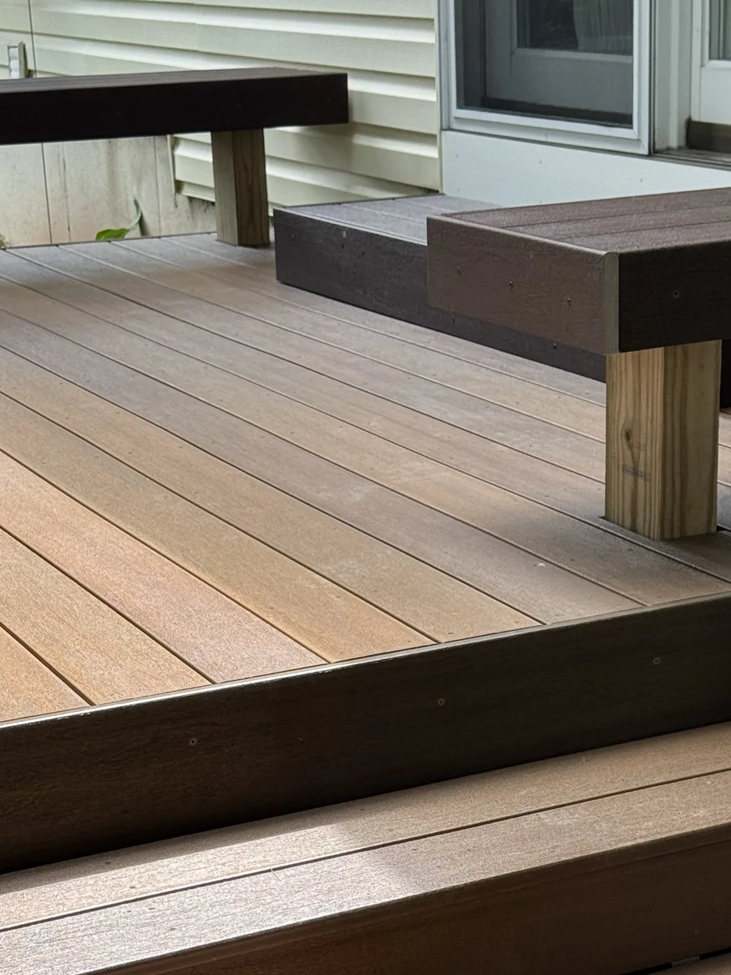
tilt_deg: -21.0
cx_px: 409
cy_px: 764
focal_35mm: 79
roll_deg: +1.5
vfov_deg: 24.4
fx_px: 2225
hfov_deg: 18.7
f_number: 1.78
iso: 64
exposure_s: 1/685
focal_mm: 6.76
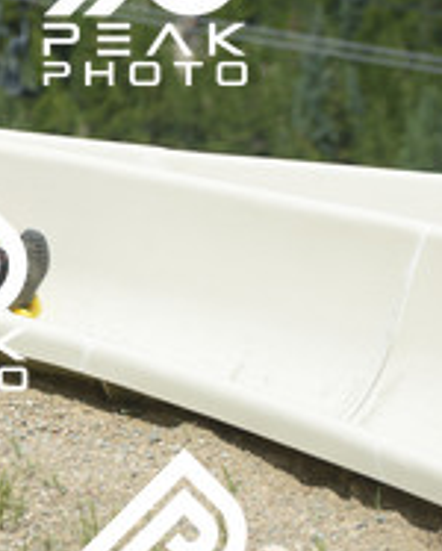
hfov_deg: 4.0
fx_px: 6383
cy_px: 267
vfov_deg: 4.9
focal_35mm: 391
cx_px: -62
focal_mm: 195
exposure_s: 1/640
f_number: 6.3
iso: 180
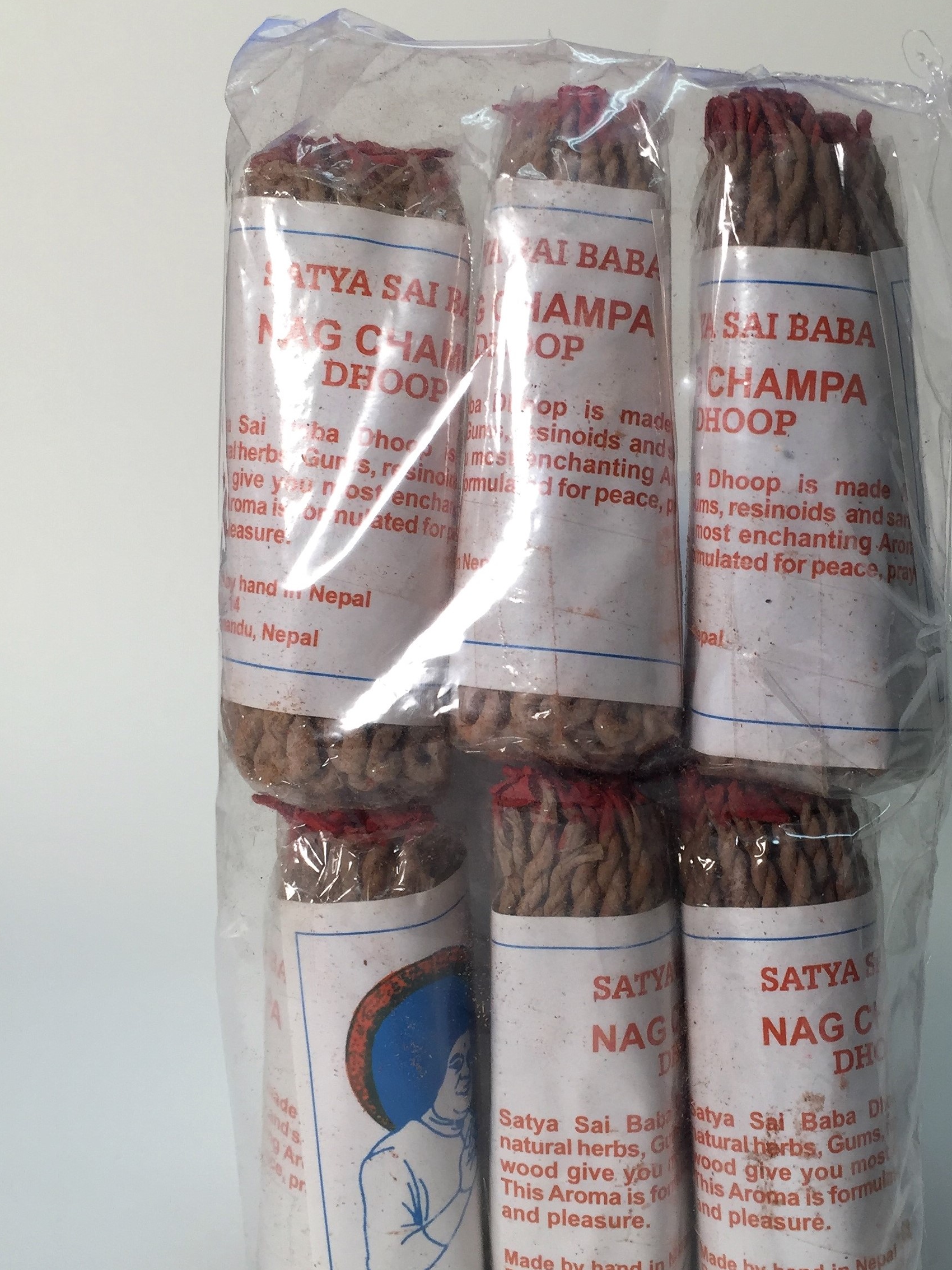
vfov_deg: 48.7
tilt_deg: -13.0
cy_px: 755
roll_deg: +0.8
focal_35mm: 38
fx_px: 1394
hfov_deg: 37.5
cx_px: 594
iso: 40
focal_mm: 4.15
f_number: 2.2
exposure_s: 1/100
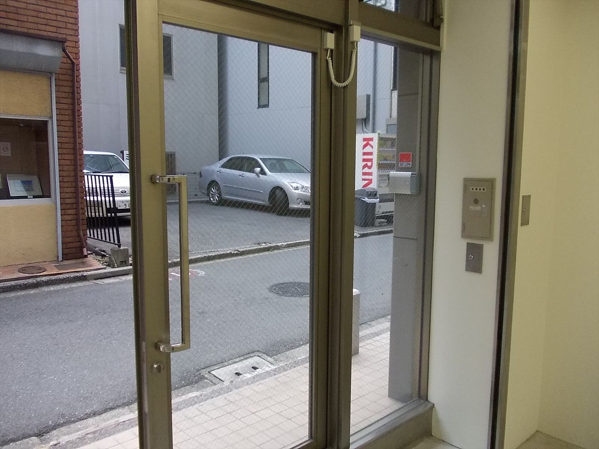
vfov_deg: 49.7
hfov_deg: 63.4
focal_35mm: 28
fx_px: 485
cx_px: 300
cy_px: 224
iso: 200
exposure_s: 1/200
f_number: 2.7
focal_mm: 4
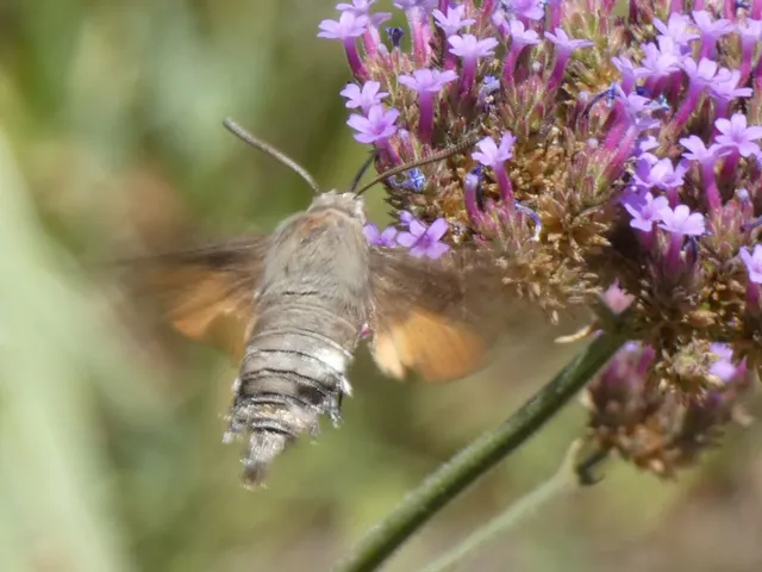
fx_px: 7705
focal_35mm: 350
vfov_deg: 4.2
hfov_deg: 5.7
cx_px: 381
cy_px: 286
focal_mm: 62.7
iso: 80
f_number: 5.6
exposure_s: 1/125
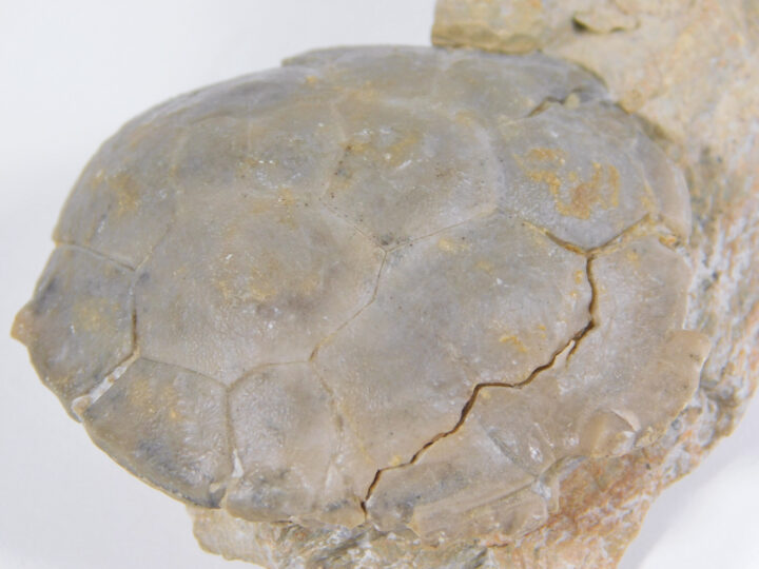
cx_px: 380
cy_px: 284
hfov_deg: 9.8
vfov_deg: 7.4
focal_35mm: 202
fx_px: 4429
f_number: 5.4
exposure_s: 1/50
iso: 125
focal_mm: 35.9
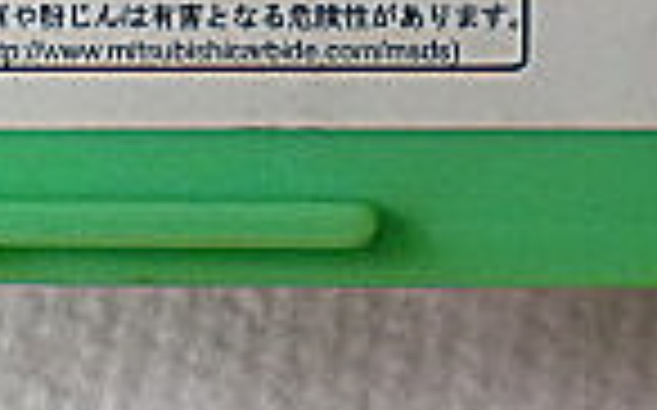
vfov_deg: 7.9
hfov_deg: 12.8
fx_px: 2916
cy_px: -203
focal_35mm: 163
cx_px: 549
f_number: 3.1
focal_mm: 6.3
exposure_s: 1/60
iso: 200
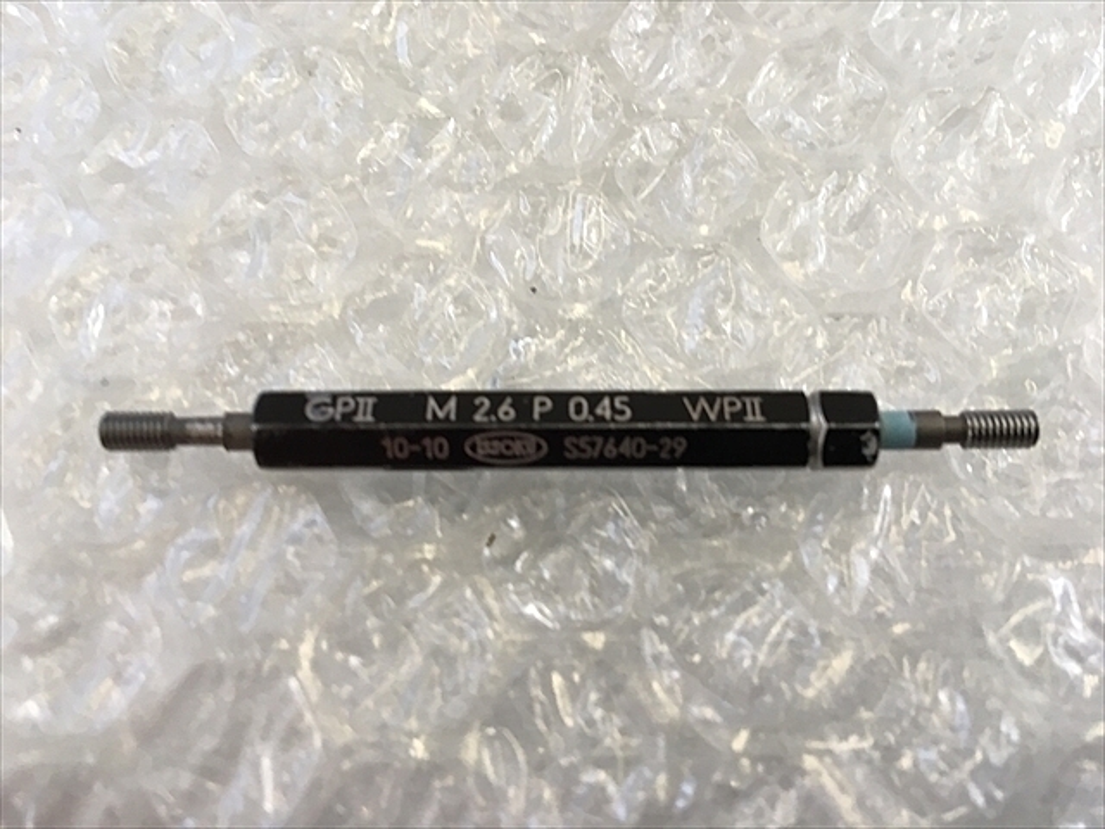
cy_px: 414
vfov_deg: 48.2
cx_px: 552
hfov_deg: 61.7
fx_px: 926
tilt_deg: -72.7
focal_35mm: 29
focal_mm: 4.15
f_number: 2.2
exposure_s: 1/40
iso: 25
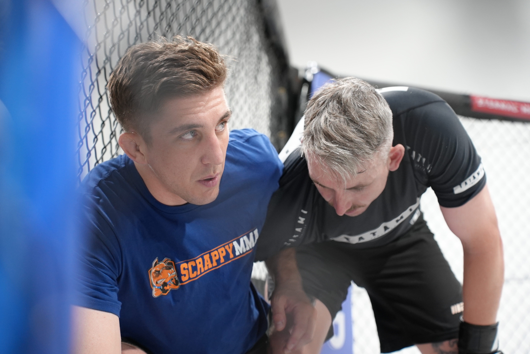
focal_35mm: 70
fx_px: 1031
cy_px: 177
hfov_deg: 28.8
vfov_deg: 19.5
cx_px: 265
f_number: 4
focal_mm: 70
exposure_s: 1/160
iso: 2500
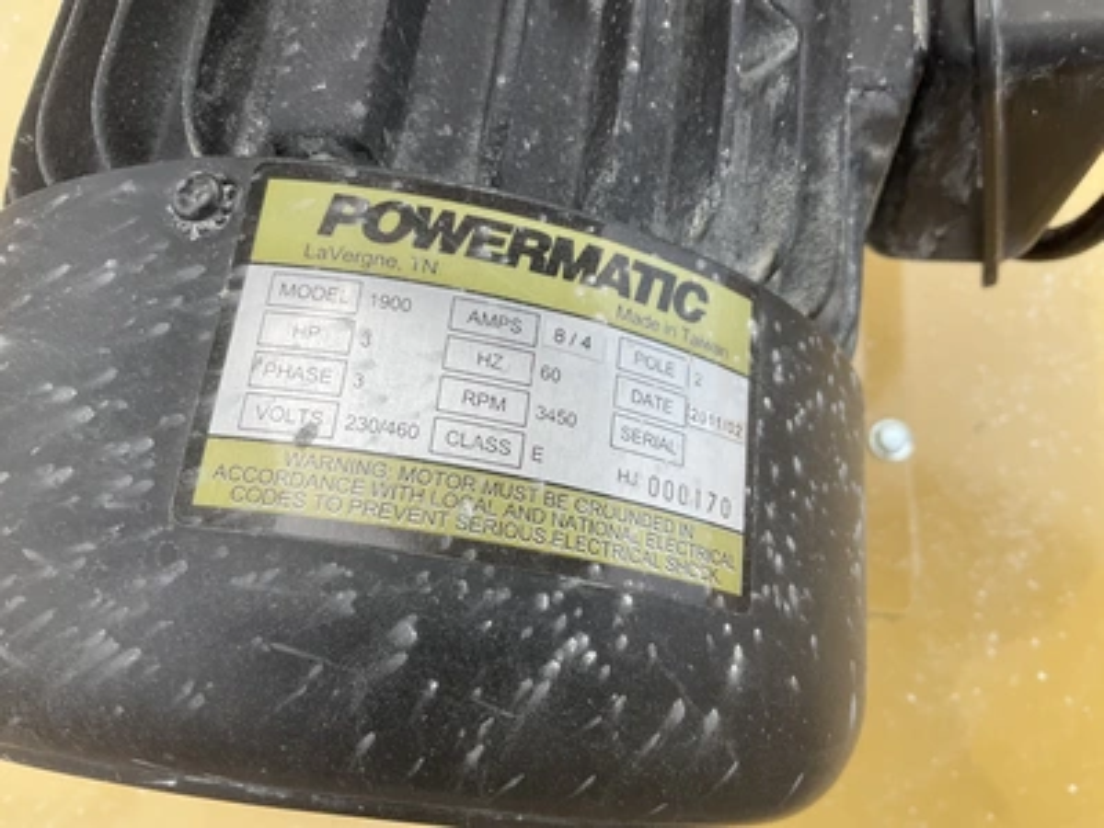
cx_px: 552
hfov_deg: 61.7
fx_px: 925
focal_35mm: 29
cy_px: 414
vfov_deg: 48.2
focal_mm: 3
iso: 25
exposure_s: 1/1098
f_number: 1.8
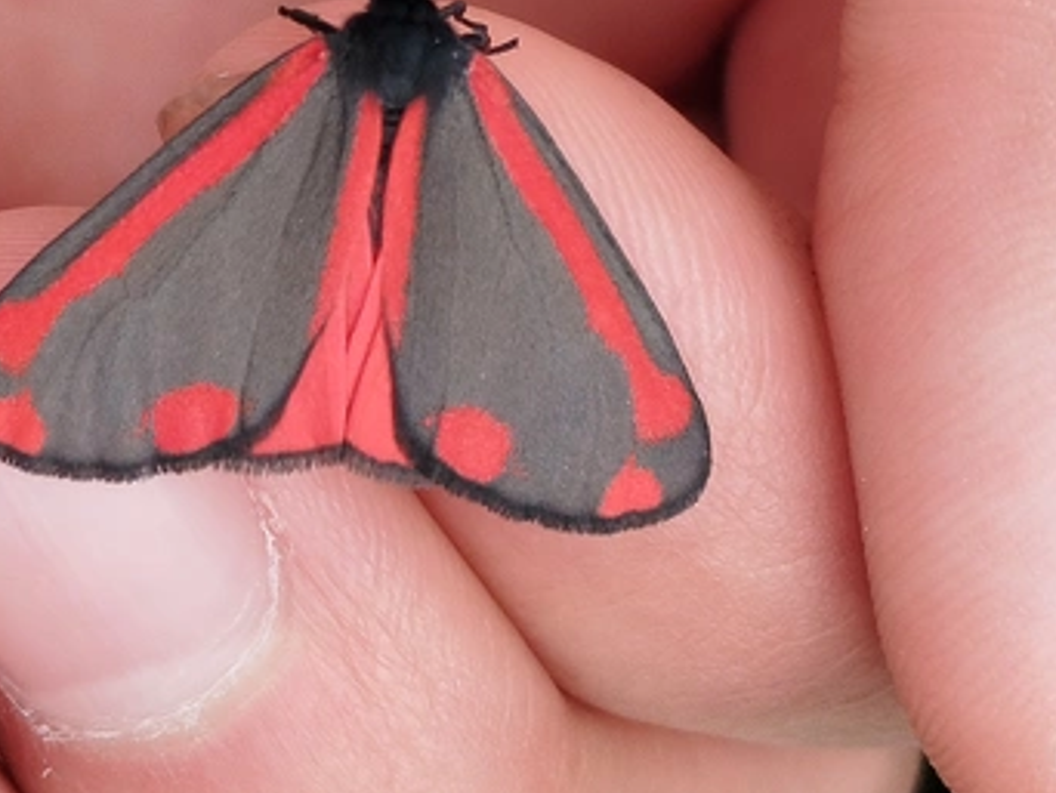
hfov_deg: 33.2
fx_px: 1771
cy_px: 284
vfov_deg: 25.2
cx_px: 451
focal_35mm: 58
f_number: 1.7
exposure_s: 1/313
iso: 50
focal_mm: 5.31
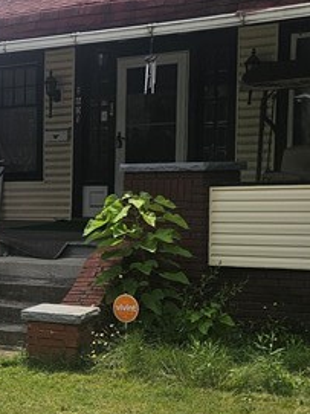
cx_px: -215
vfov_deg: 22.3
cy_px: 315
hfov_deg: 15.1
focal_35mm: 87
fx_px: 1040
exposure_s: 1/1376
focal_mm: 6.3
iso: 10
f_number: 1.7
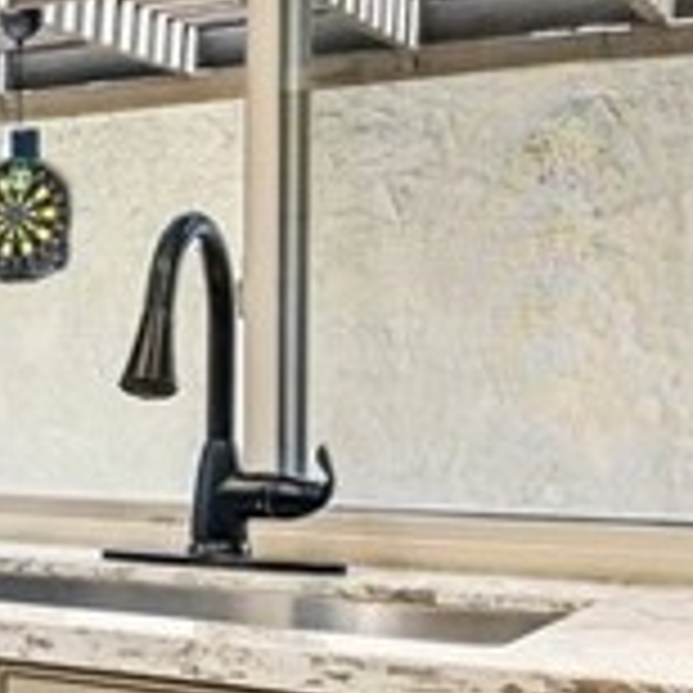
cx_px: -630
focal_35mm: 79
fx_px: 1789
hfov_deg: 17.1
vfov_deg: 21.9
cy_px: 428
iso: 250
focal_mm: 14
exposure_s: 1/6
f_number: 8
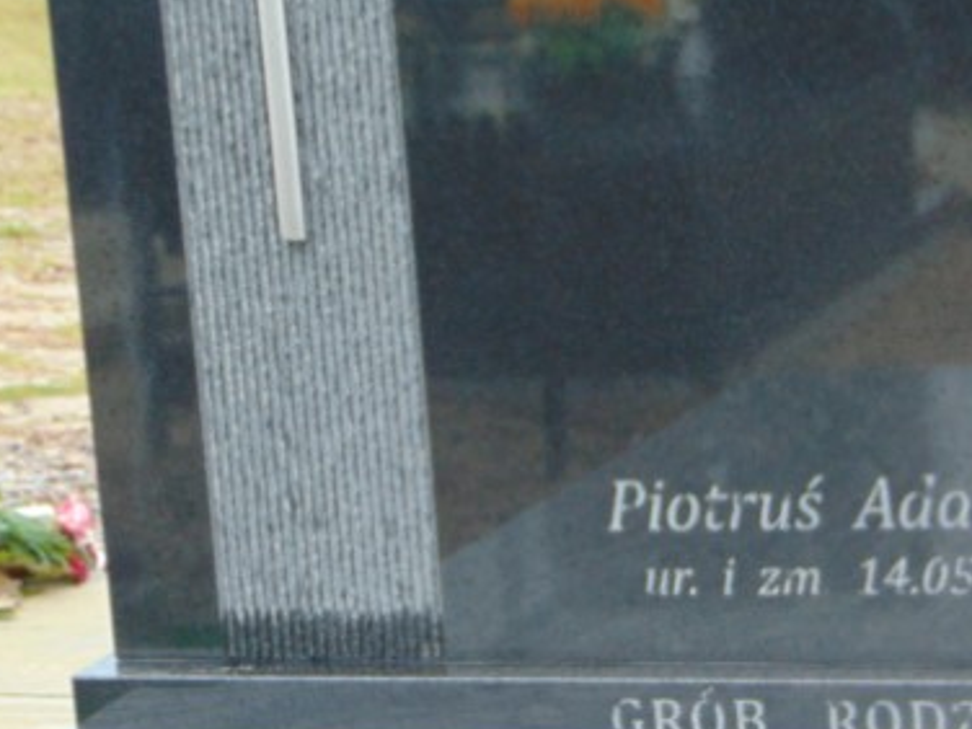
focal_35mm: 121
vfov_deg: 12.2
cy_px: 553
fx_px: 3398
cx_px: 768
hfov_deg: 16.2
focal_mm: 12.8
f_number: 3.7
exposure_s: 1/30
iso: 160
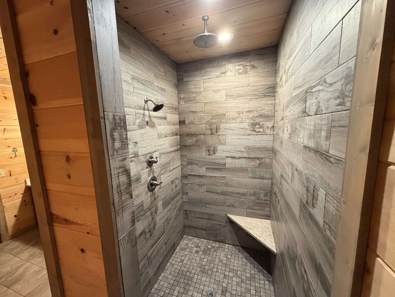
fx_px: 160
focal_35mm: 14
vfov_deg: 85.7
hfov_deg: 102.1
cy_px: 148
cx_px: 198
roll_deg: +2.8
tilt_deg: -8.0
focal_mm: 2.22
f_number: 2.2
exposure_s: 1/60
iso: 500
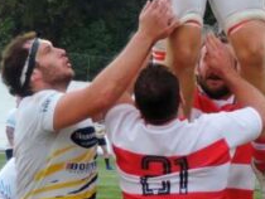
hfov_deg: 7.6
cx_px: 308
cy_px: 48
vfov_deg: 5.7
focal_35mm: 259
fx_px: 1985
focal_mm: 15.1
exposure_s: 1/1250
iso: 800
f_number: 4
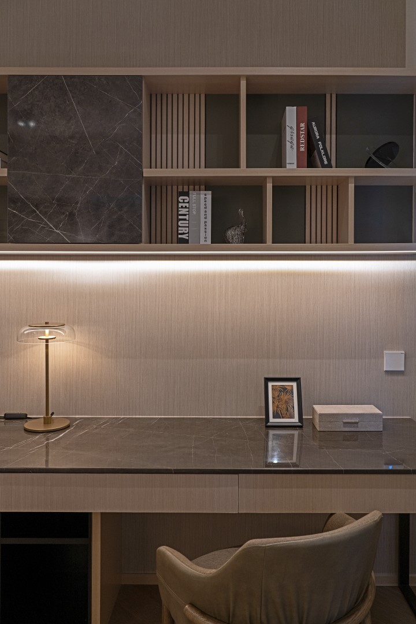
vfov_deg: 65.5
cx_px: 208
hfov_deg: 46.4
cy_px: 312
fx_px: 485
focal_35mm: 28
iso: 640
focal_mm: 28
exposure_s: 1/60
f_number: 7.1
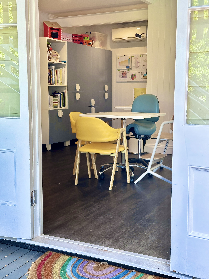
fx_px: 386
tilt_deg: -6.5
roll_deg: -0.3
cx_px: 104
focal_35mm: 48
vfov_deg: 39.7
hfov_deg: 30.3
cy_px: 140
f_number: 1.78
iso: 64
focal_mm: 6.86
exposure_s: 1/154
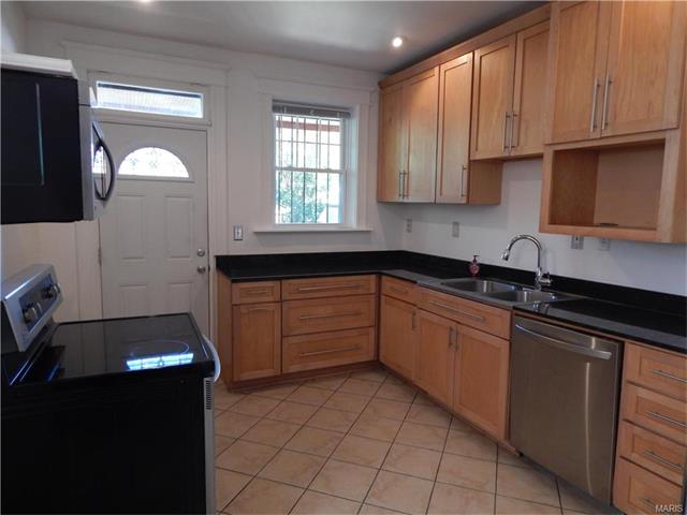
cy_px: 258
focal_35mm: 23
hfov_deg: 73.9
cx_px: 344
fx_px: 456
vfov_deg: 58.9
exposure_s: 1/30
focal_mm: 4
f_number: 3
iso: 320
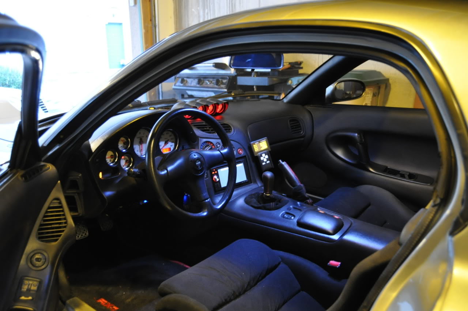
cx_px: 234
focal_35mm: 33
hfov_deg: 57.3
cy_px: 156
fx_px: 428
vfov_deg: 39.9
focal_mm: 22
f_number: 3.5
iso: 1600
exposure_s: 1/3.33
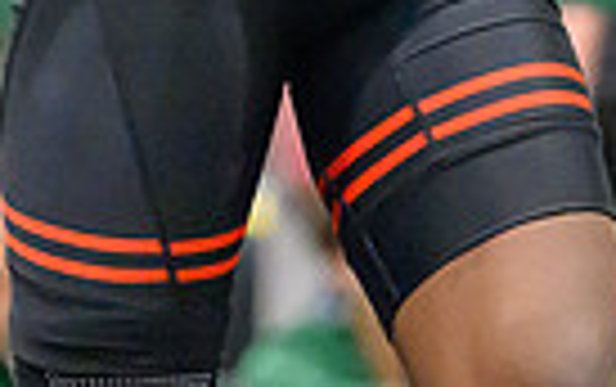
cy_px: -619
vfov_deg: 1.8
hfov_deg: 3.0
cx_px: 418
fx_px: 11951
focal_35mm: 711
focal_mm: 140
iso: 20000
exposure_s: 1/800
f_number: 2.8
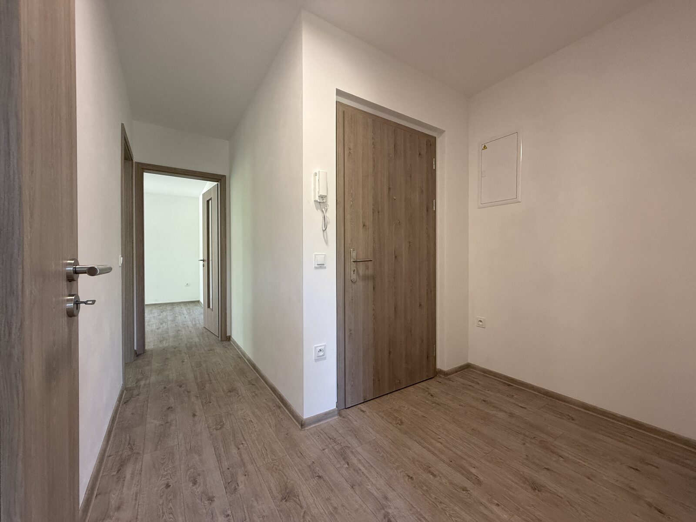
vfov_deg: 85.7
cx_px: 348
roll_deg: +0.1
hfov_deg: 102.1
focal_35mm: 14
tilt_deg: -0.2
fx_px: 281
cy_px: 261
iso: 250
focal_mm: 2.22
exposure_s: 1/99
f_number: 2.2
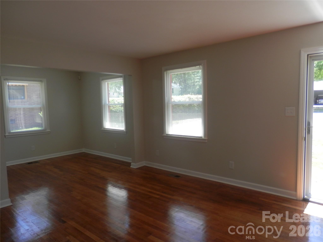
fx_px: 233
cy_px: 121
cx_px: 162
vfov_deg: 54.9
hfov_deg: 69.4
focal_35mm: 25
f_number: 3
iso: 80
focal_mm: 4.5
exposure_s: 1/60
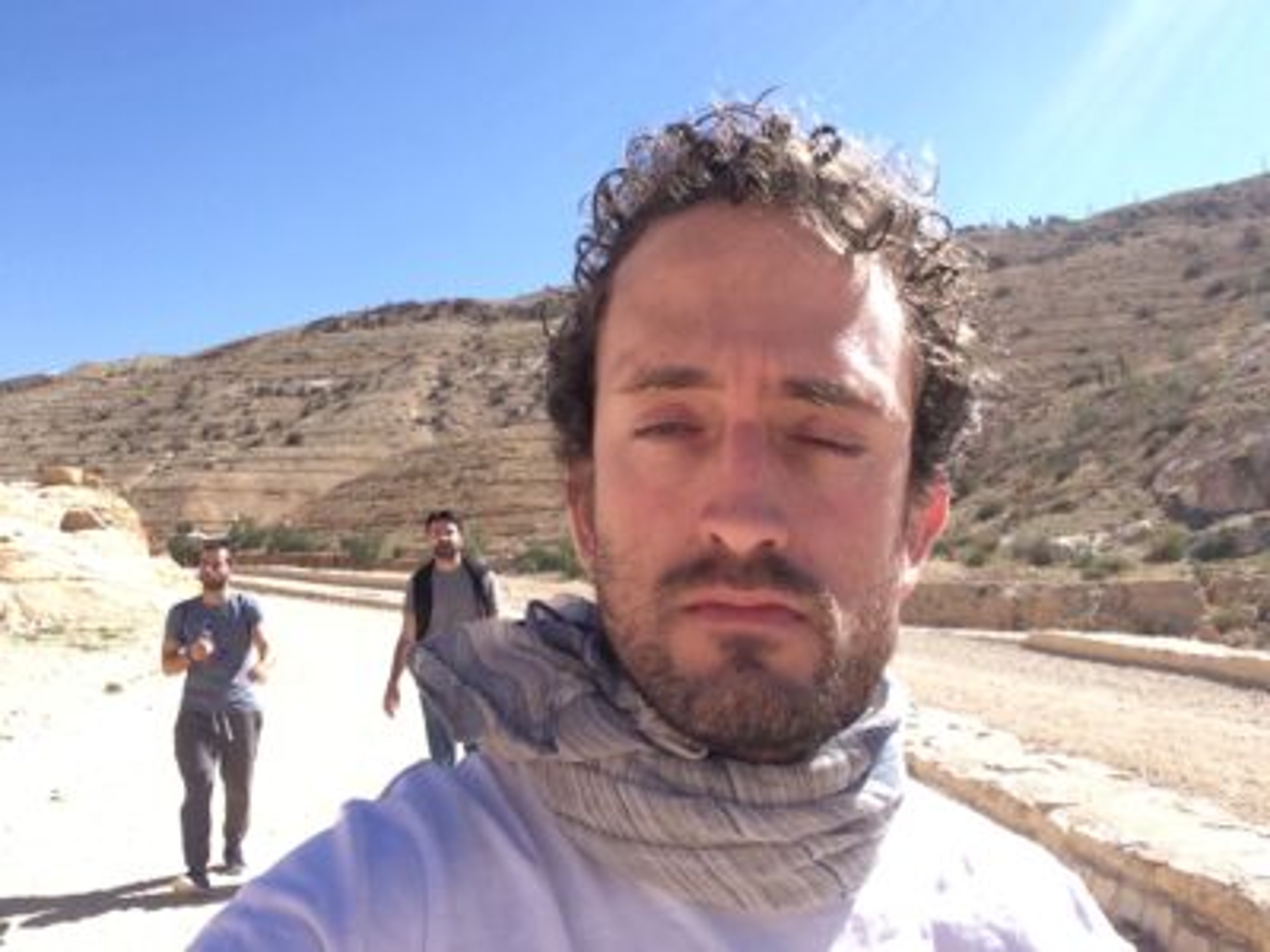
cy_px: 476
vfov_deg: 42.9
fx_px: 1211
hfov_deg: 55.4
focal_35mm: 33
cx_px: 635
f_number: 2.4
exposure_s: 1/1105
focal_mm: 2.15
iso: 50
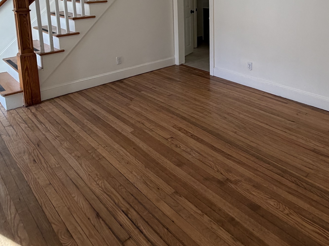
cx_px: 218
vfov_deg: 42.9
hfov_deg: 58.7
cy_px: 26
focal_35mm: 30
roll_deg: +0.9
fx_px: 285
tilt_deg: -8.7
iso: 100
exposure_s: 1/120
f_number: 2.2
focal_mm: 2.22
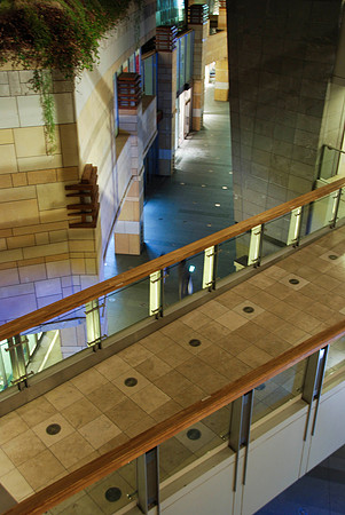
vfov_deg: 53.1
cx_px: 172
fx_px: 516
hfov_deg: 37.0
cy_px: 258
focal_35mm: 36
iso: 320
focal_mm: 24
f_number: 4
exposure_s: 1/2
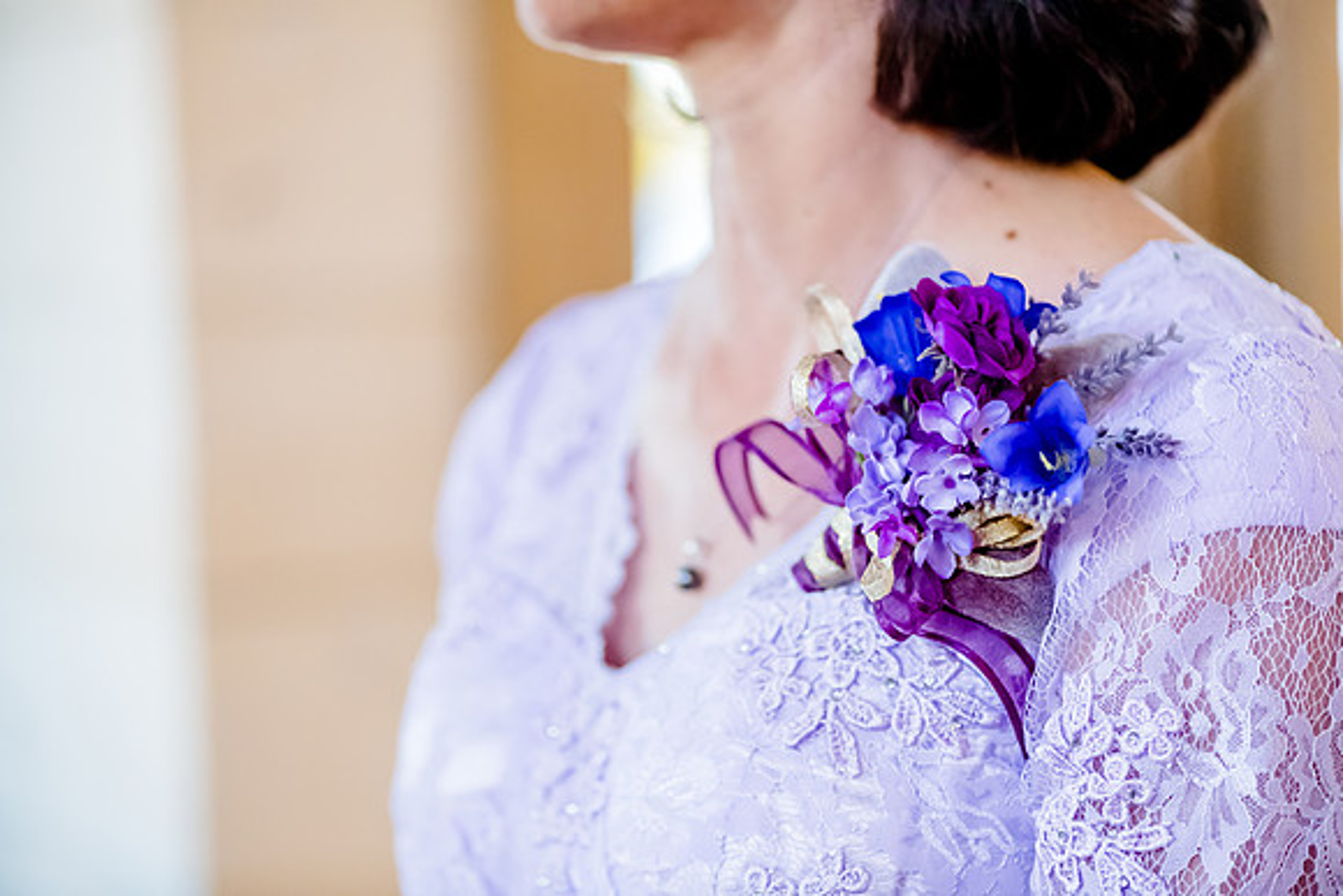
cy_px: 448
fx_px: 3926
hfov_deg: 19.4
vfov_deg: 13.0
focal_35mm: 105
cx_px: 672
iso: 3200
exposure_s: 1/160
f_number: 3
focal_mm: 105
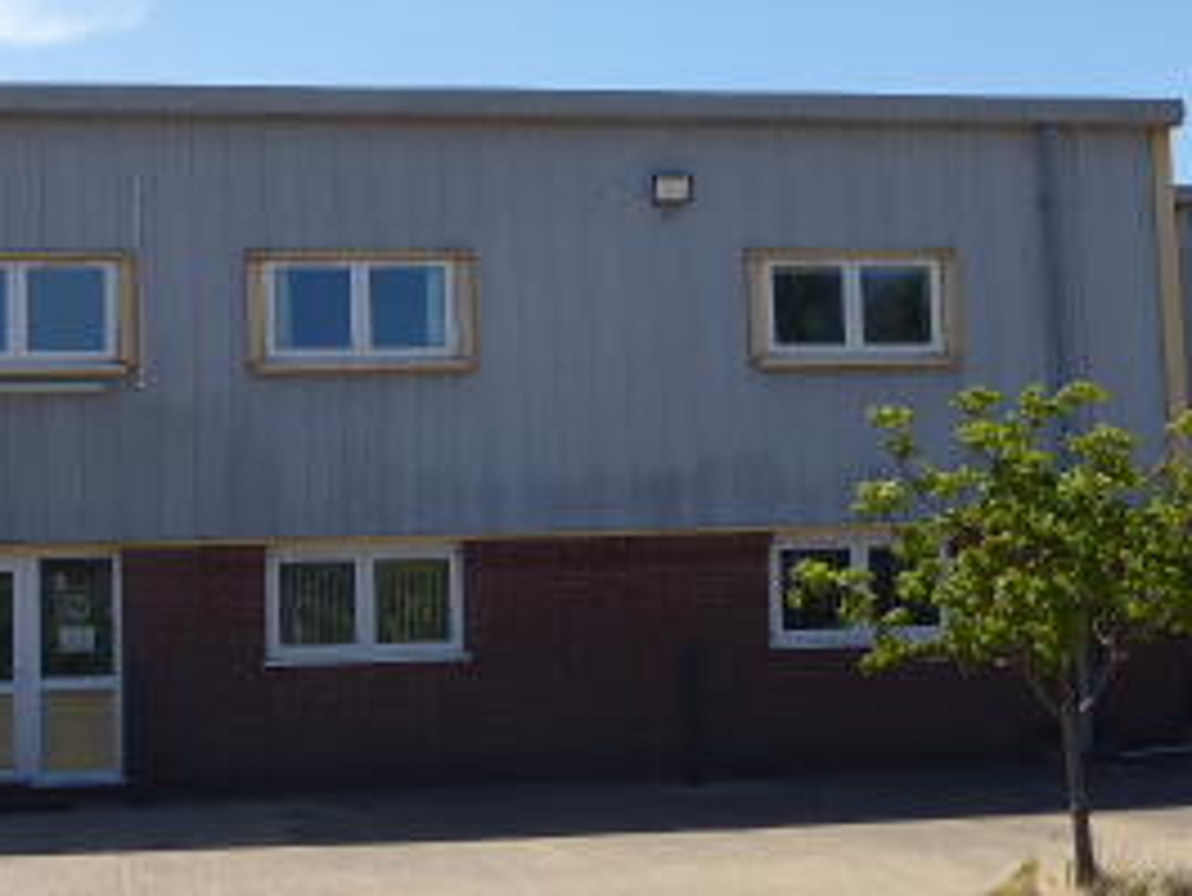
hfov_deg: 33.0
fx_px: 1998
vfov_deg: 25.2
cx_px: 409
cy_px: 428
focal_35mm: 58
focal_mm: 4.3
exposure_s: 1/1000
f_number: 3.3
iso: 80
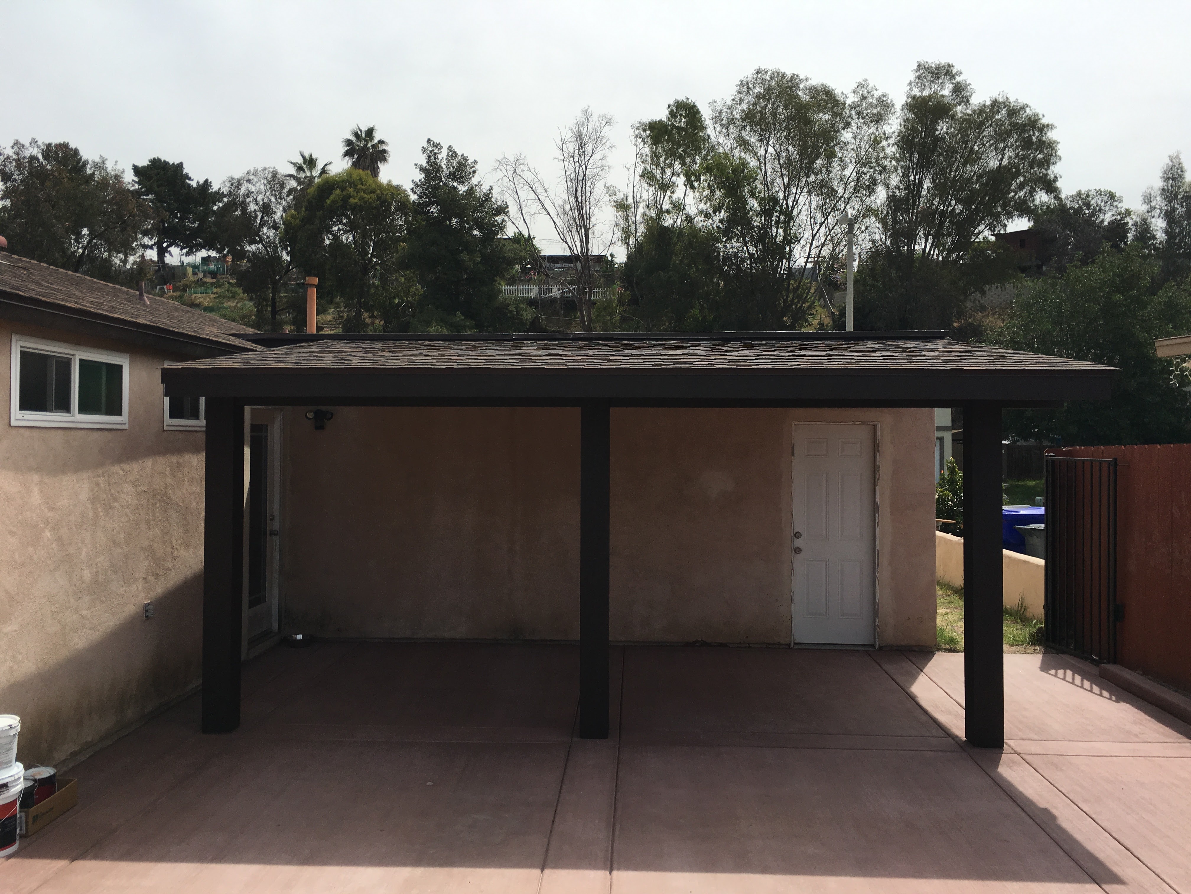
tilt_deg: +1.5
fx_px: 998
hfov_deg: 61.7
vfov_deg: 48.2
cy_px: 447
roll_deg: -1.4
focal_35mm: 29
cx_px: 596
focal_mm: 4.15
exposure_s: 1/2404
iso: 25
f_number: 2.2
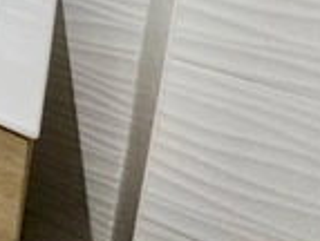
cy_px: -172
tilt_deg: -9.7
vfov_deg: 21.0
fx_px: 482
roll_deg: -0.2
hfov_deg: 22.9
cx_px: -238
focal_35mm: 52
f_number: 2.2
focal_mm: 2.22
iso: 250
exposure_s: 1/67
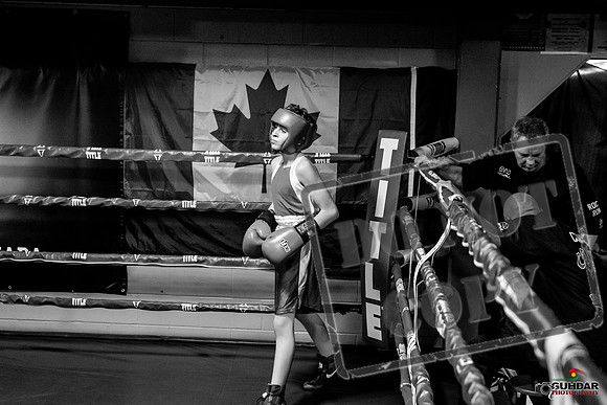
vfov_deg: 26.0
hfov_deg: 38.2
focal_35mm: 52
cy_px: 202
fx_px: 877
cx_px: 304
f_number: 2.8
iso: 5000
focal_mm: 35
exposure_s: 1/800
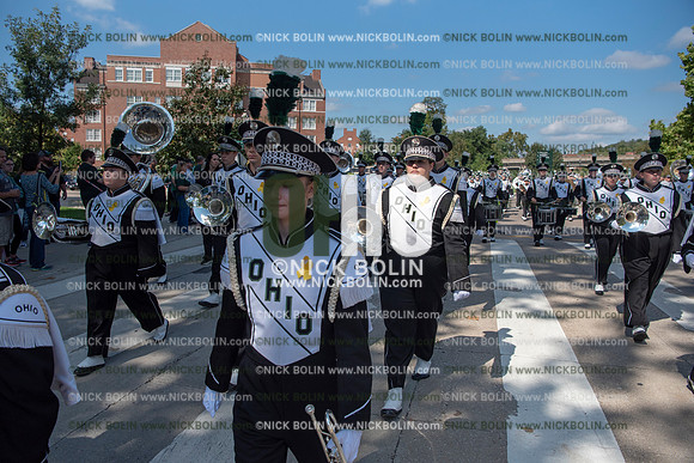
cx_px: 347
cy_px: 232
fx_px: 463
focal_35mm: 24
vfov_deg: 53.2
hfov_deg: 73.7
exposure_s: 1/4000
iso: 400
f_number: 5
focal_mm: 24
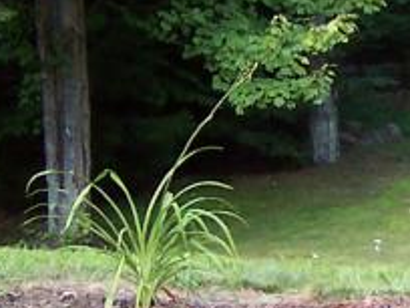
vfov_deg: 8.2
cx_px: 523
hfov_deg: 10.7
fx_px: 2144
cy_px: 79
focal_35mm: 181
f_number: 2.8
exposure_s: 1/90
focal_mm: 5.6
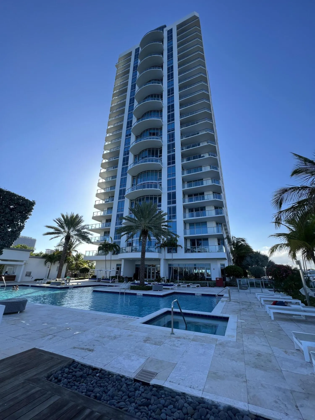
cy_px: 210
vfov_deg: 106.2
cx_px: 158
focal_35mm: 13
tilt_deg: +20.8
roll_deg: -2.2
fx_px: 158
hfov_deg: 89.9
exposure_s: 1/518
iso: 32
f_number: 1.8
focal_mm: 1.57
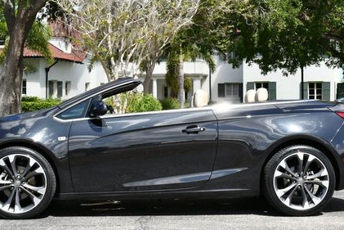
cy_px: 80
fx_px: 698
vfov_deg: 18.6
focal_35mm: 73
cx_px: 162
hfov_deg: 27.7
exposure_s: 1/250
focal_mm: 24
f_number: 8
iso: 180
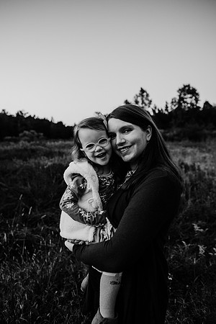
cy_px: 162
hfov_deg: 53.1
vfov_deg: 73.7
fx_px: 216
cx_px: 108
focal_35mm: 24
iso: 800
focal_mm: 24
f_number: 2.8
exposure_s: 1/250
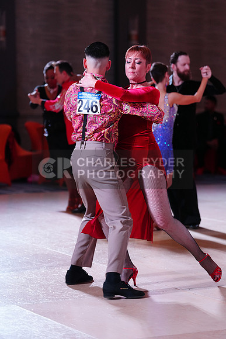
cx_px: 113
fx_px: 1082
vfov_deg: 17.8
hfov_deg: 11.9
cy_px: 170
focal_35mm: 115
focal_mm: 115
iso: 2000
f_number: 2.8
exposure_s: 1/500
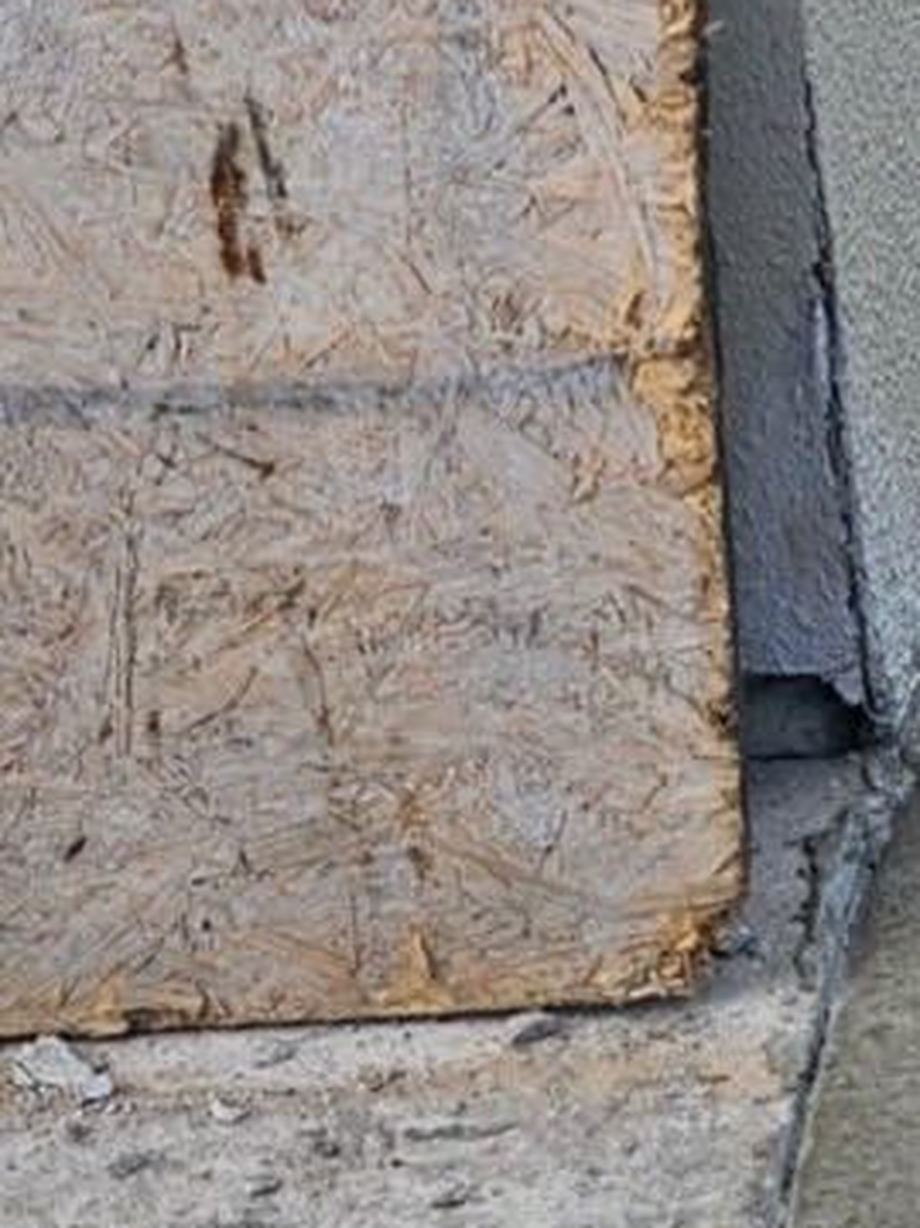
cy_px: 193
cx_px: 1840
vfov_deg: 17.5
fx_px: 3936
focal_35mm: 111
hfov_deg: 11.9
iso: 25
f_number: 1.8
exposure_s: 1/126
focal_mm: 5.4
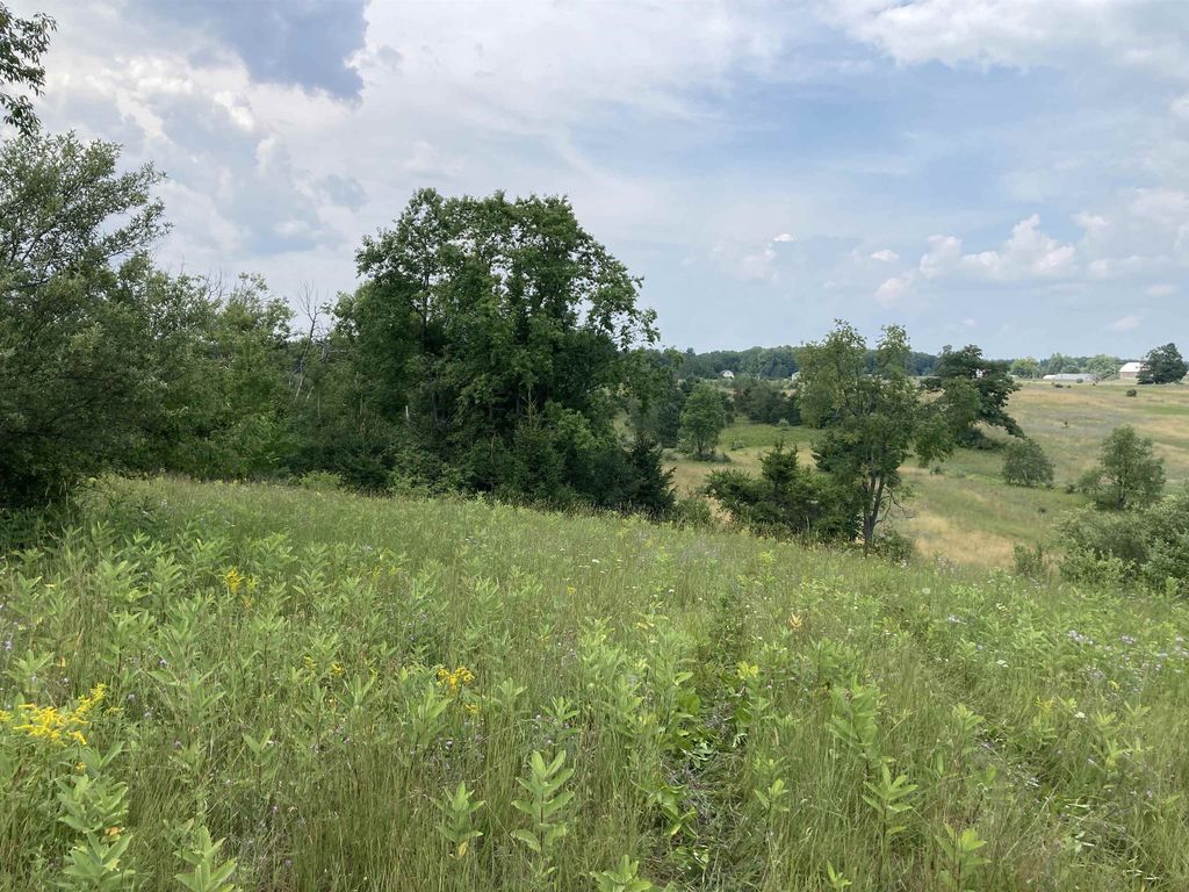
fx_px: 962
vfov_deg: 49.7
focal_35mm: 28
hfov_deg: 63.4
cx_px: 594
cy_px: 446
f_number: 1.8
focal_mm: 3.99
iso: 20
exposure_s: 1/1473
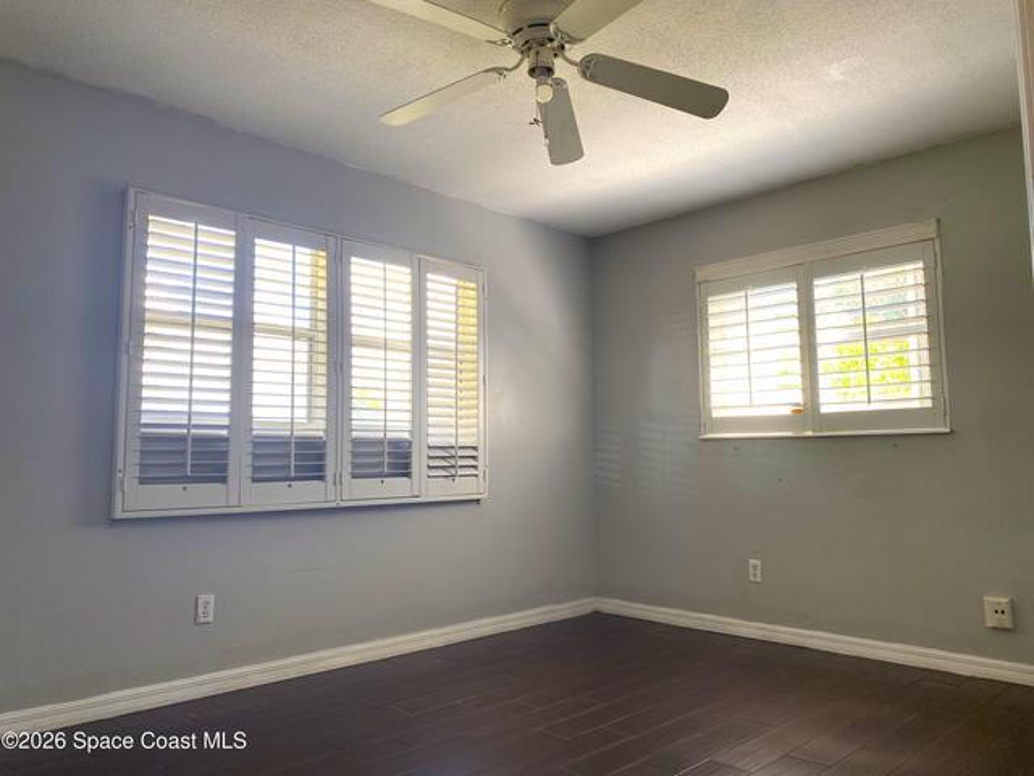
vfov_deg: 53.1
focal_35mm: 26
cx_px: 517
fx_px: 777
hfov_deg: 67.3
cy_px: 388
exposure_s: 1/122
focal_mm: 4.25
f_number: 1.8
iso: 64
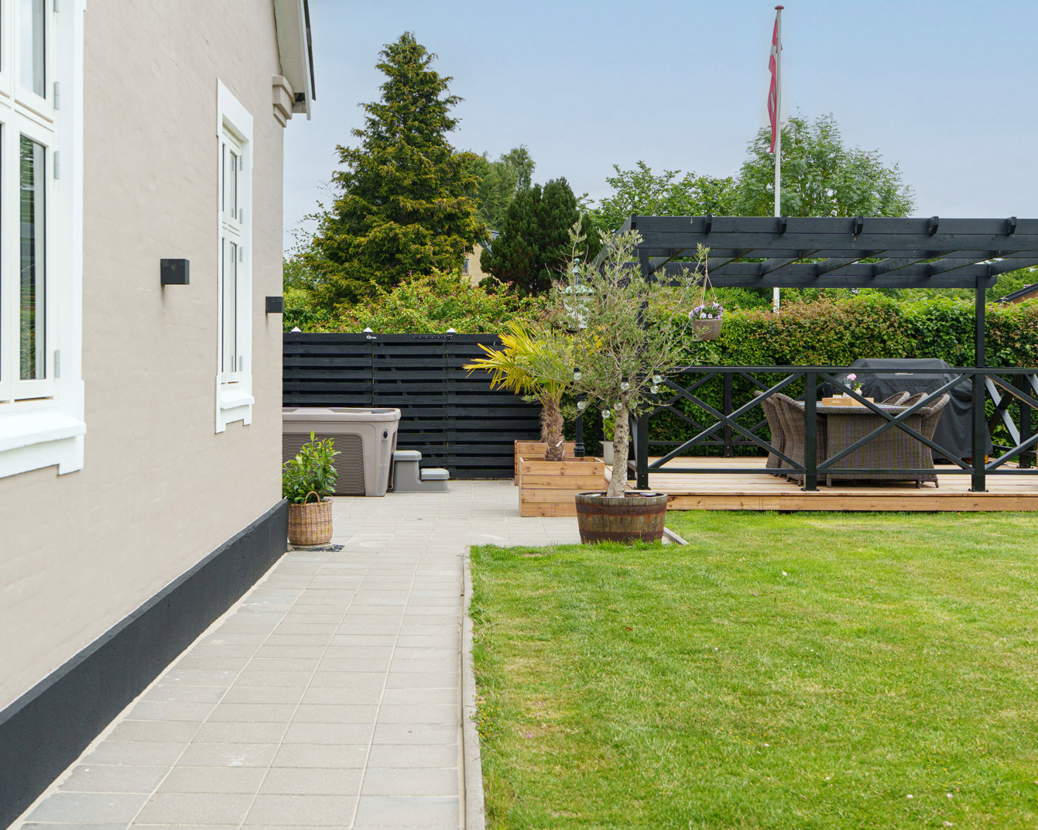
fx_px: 1505
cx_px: 475
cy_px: 374
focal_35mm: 49
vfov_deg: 30.8
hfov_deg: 38.0
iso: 400
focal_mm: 35
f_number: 5.6
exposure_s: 1/1000
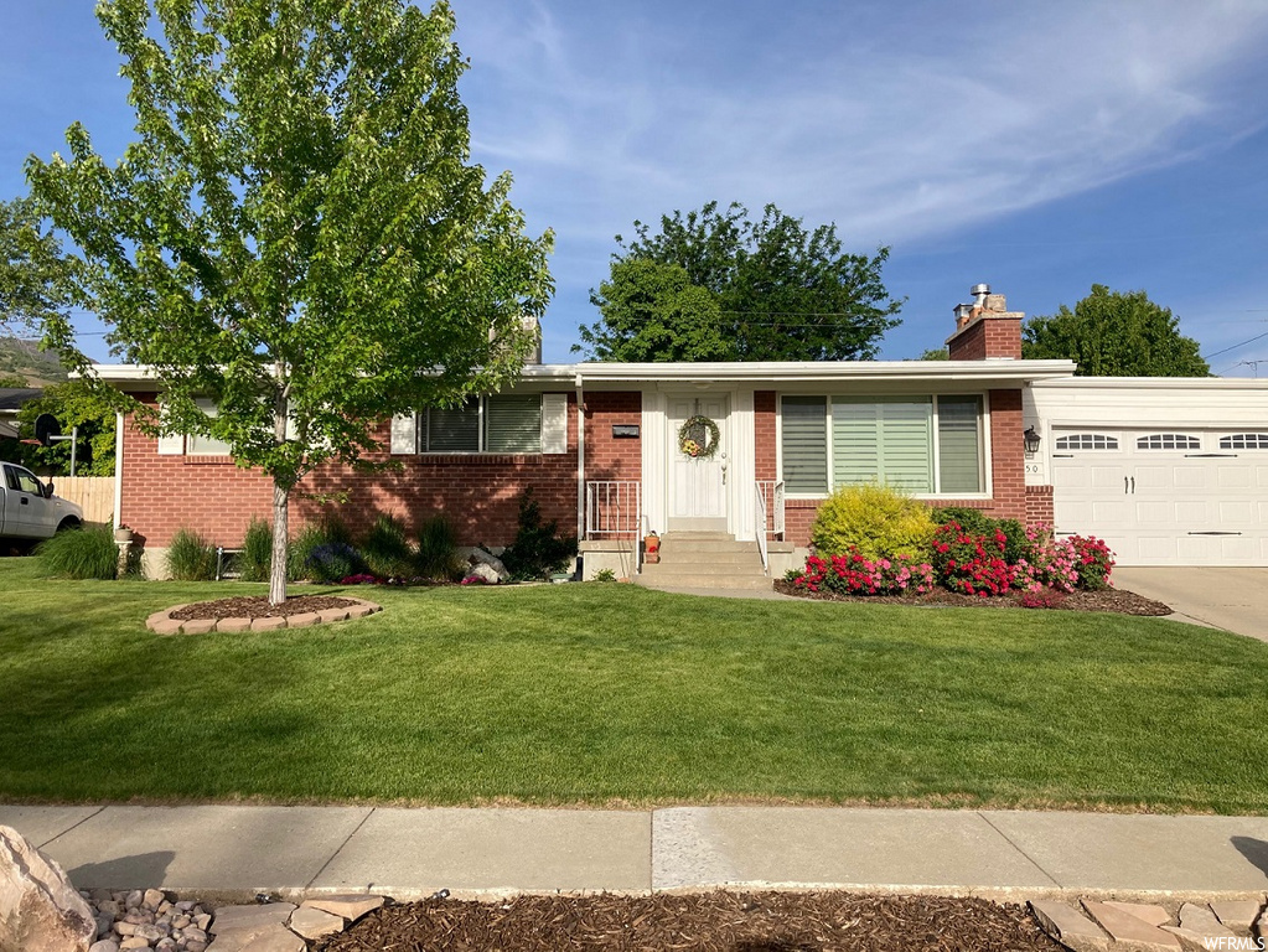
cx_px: 634
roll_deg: -0.5
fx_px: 1026
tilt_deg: +6.1
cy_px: 476
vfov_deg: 49.8
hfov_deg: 63.4
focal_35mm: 28
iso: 20
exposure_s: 1/1946
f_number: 1.8
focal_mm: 3.99
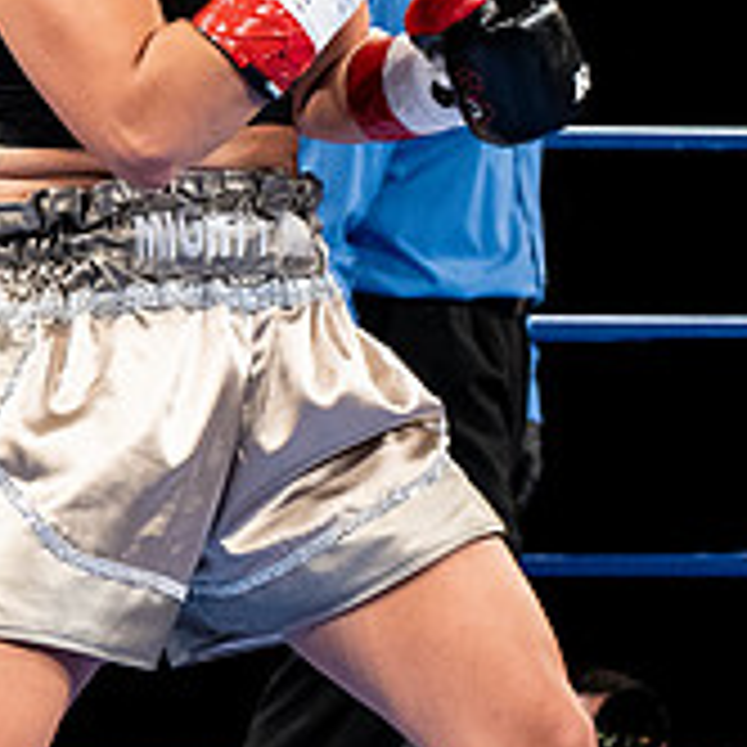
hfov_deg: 10.1
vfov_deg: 10.3
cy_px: -96
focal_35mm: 167
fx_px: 4077
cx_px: 1179
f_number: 4
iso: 4000
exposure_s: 1/800
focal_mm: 49
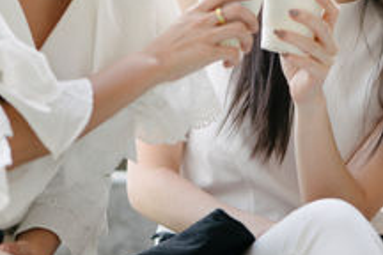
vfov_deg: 5.8
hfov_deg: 8.7
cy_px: -34
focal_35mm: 236
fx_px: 2511
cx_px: 220
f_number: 1.8
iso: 200
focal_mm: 85
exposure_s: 1/250
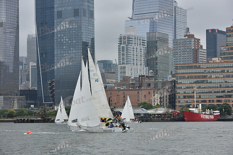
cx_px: 116
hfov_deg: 19.5
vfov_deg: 13.0
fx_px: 680
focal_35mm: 105
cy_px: 78
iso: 400
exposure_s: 1/800
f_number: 8
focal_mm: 105
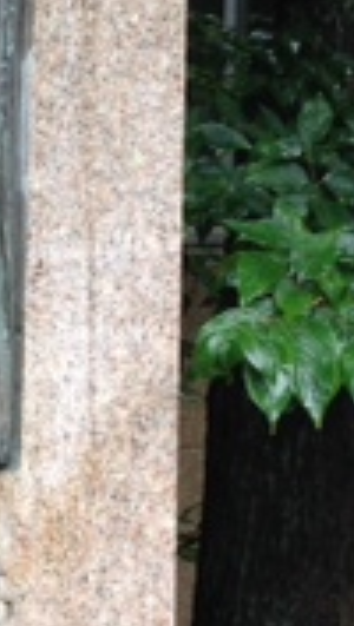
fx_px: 2162
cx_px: -149
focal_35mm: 130
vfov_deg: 16.4
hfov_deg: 9.2
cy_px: 428
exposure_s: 1/120
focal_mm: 4.12
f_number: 2.4
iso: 80
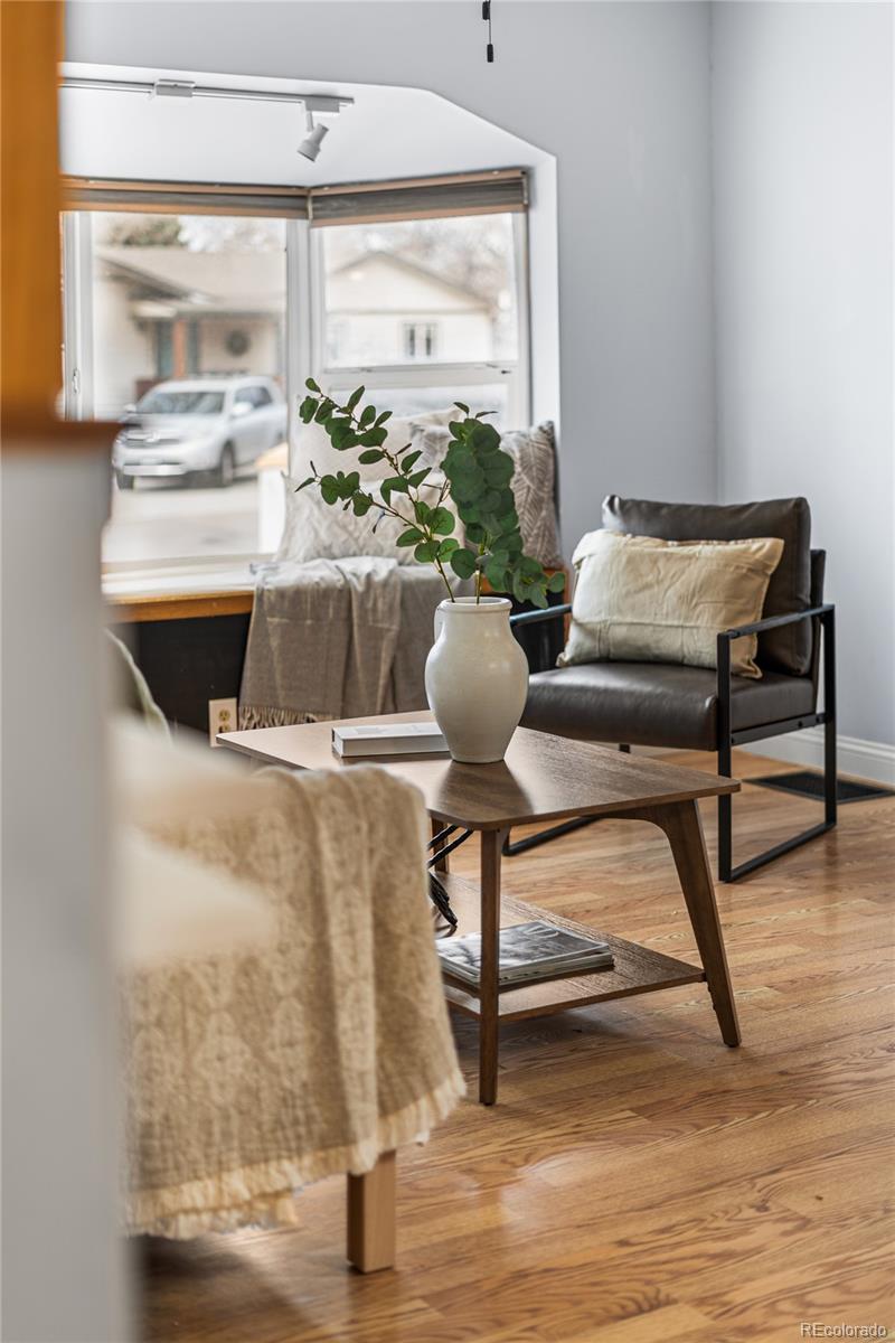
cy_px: 672
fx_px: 1864
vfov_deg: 39.6
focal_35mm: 50
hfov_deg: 27.0
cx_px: 448
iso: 100
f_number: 1.8
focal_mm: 50
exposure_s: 1/20
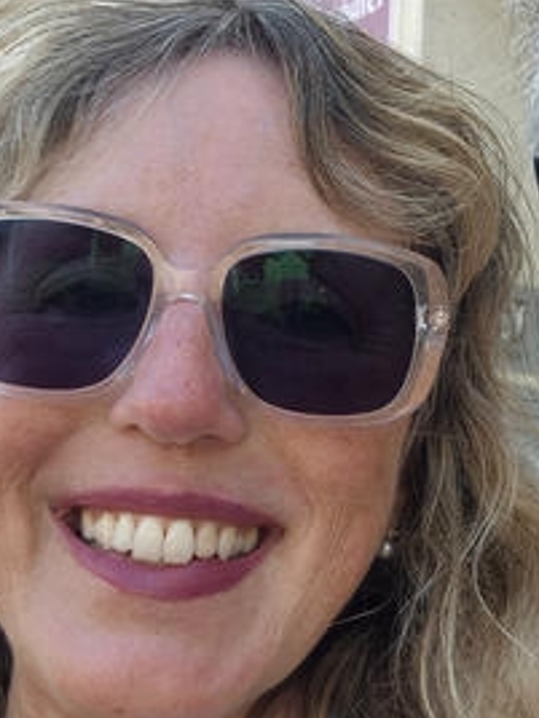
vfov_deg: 27.4
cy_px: 388
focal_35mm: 71
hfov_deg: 20.1
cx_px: 534
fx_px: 1474
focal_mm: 3.3
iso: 25
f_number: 2.2
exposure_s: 1/101
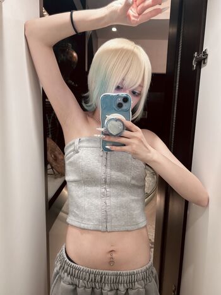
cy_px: 148
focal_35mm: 26
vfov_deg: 67.3
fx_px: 221
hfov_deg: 53.0
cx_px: 110
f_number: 1.5
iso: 160
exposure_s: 1/50
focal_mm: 5.7
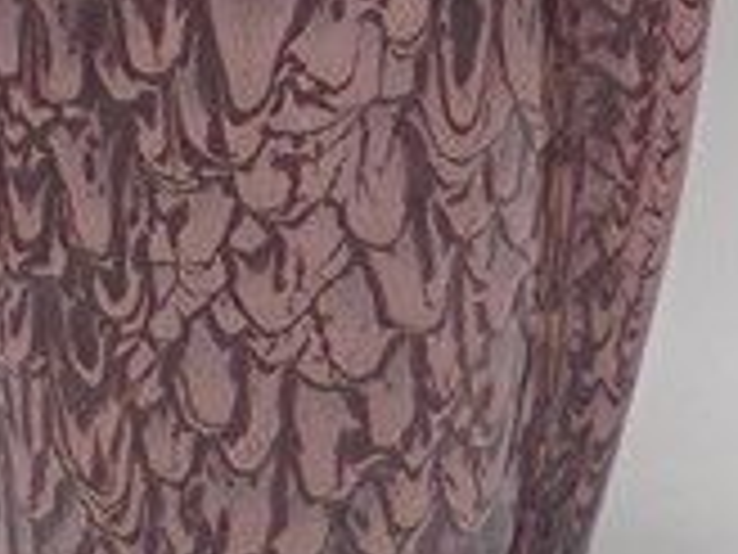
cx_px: 322
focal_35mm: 159
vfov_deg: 9.0
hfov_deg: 12.4
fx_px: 3390
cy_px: -329
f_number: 3.7
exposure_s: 1/80
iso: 100
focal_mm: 5.3
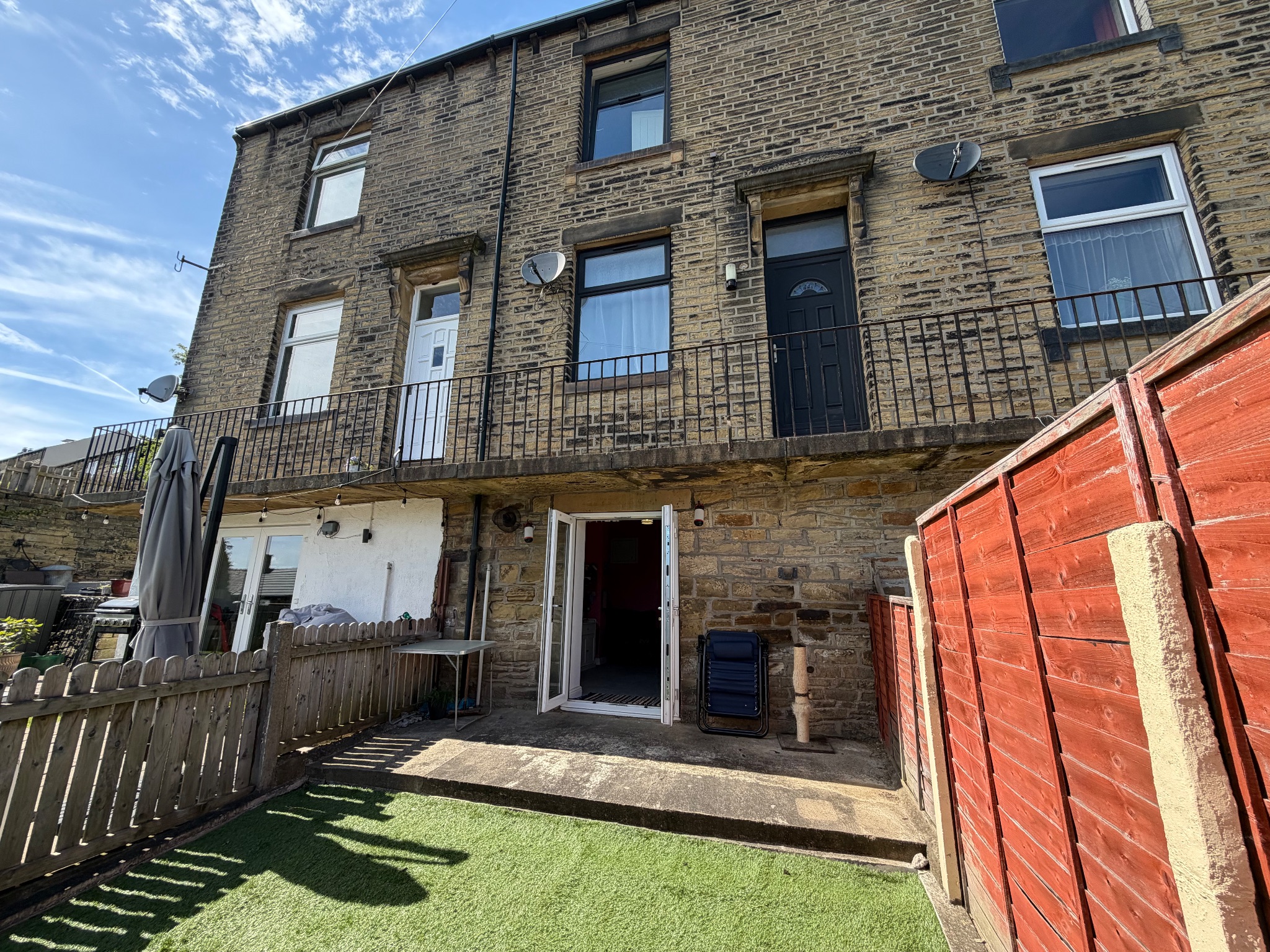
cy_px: 476
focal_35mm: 14
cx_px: 635
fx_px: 514
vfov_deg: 85.7
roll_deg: -0.8
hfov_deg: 102.1
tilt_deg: +13.1
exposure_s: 1/607
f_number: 2.2
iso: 40
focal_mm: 2.22
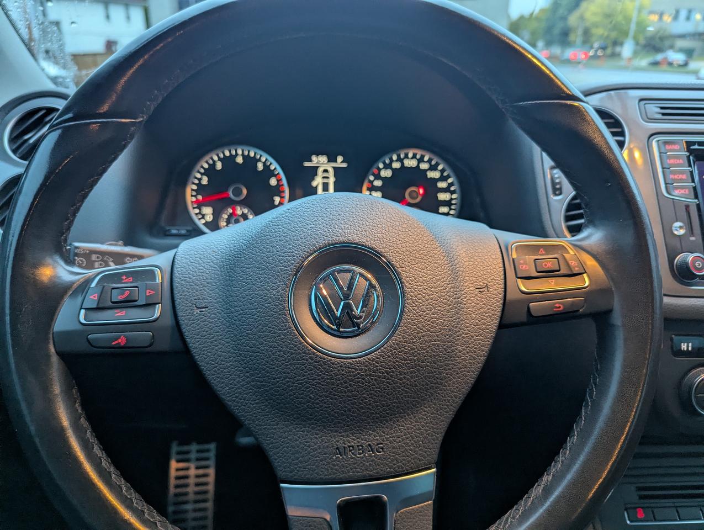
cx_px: 352
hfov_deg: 71.5
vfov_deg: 56.9
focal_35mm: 24
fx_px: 489
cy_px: 265
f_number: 1.85
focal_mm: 6.81
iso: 407
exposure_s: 1/73.4
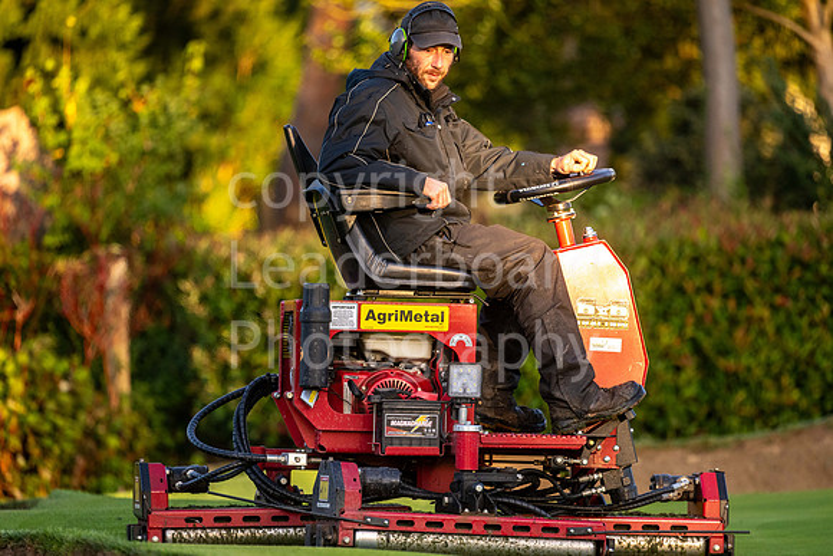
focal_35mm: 300
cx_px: 416
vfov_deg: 4.6
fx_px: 6943
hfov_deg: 6.9
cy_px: 278
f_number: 4
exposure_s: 1/800
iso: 800
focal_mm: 300
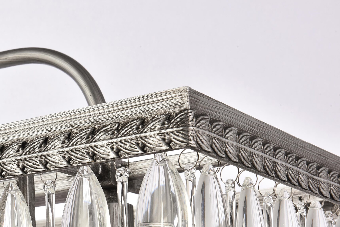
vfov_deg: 11.2
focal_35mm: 122
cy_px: 174
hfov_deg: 16.6
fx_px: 1153
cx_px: 47
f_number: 22
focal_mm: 70
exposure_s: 1/100
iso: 125
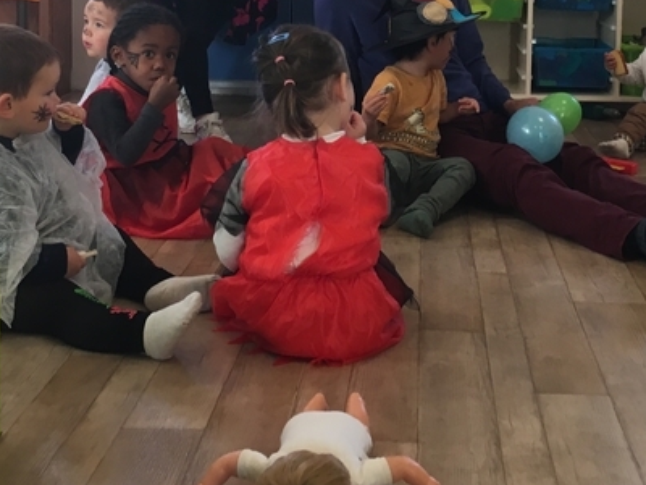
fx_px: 1082
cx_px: 404
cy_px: 15
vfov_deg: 24.2
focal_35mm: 58
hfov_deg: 33.1
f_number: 2.2
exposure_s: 1/33
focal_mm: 4.15
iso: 40
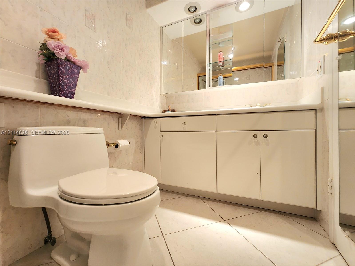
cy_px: 133
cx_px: 178
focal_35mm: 13
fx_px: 133
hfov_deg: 106.2
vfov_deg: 89.9
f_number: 2.2
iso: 200
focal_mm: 2.2
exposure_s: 1/60.2
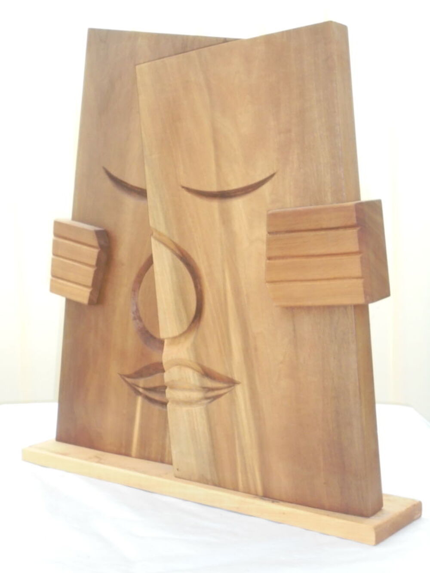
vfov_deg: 34.3
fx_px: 927
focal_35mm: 56
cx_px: 215
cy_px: 286
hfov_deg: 26.1
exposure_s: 1/60
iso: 400
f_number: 5.2
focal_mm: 10.1
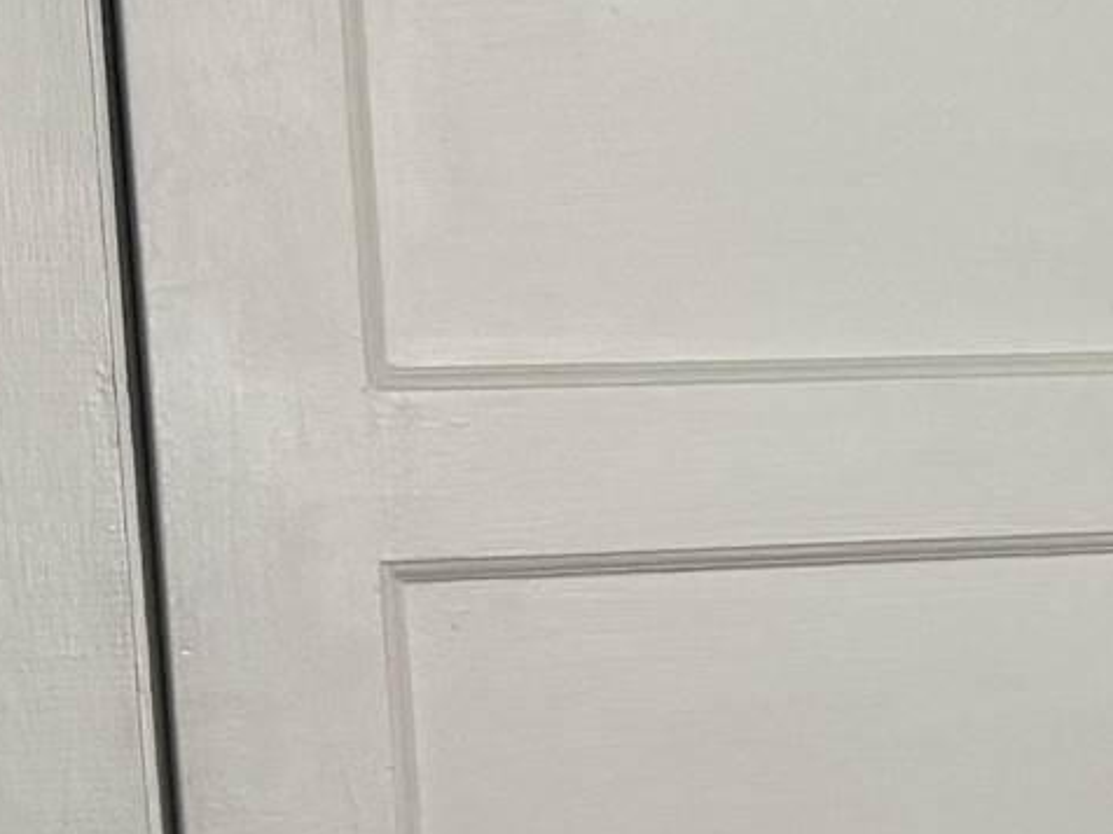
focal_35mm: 155
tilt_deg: -6.6
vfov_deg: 9.5
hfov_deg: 10.2
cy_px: 766
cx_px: 3070
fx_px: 4984
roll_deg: +0.4
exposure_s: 1/60
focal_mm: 6.76
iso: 100
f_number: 1.78
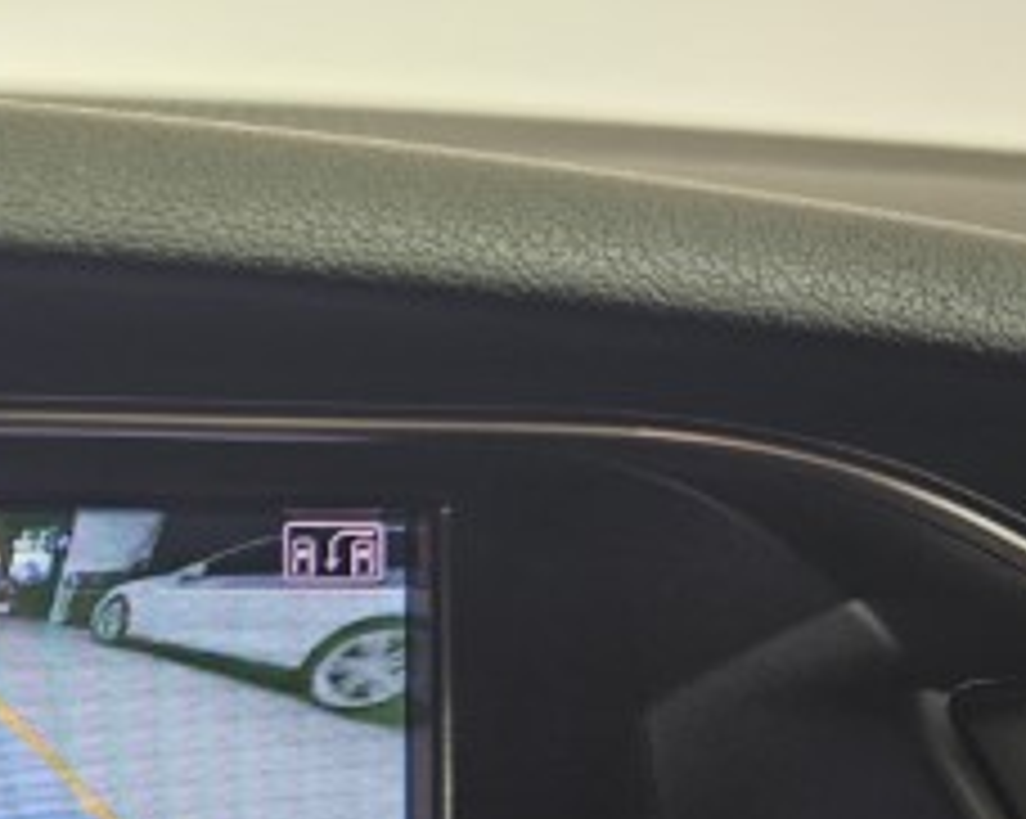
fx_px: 1911
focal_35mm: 63
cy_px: 886
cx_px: -135
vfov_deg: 22.9
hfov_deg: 27.2
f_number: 1.7
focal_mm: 6.3
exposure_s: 1/41
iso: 320
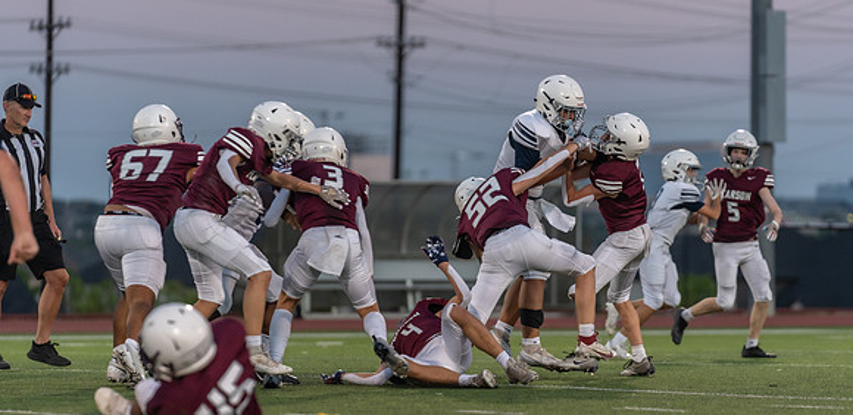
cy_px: 240
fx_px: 5116
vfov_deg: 4.6
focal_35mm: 233
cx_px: 451
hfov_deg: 9.5
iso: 800
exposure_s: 1/640
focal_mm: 200
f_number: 2.8
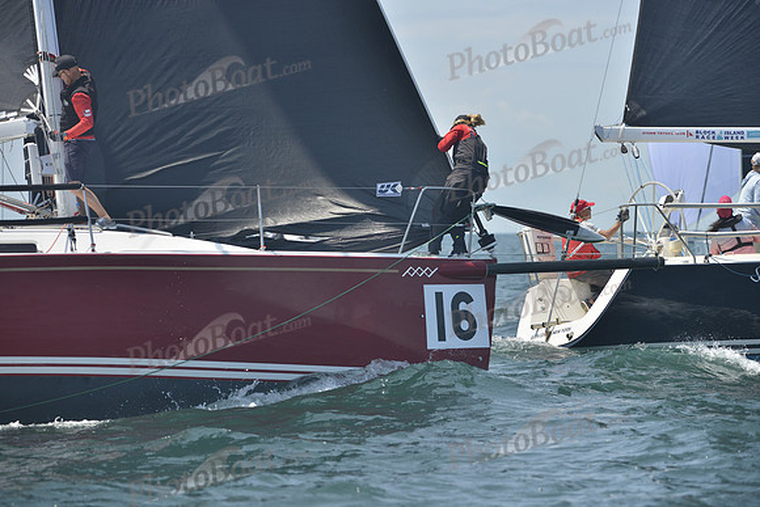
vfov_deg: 6.5
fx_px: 4434
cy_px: 254
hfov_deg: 9.8
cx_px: 380
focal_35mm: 210
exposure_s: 1/1250
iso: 280
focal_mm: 210
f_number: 5.6
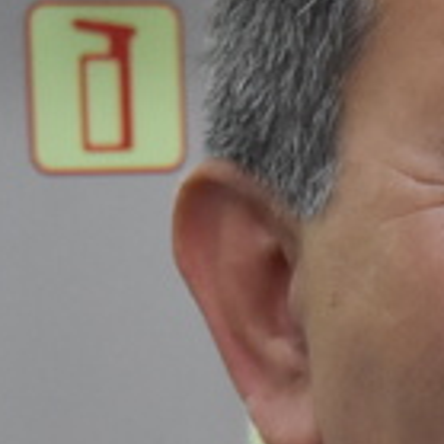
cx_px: 875
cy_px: 426
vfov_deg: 9.1
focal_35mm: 191
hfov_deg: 8.7
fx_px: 2772
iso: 3200
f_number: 6.3
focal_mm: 26
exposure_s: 1/160
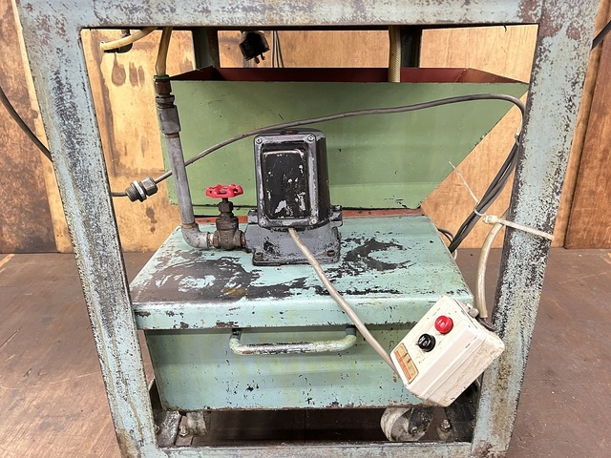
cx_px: 306
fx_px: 459
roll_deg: +1.2
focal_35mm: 26
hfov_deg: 67.3
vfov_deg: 53.1
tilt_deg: -24.1
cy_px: 229
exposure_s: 1/30
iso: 640
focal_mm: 5.7
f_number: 1.5
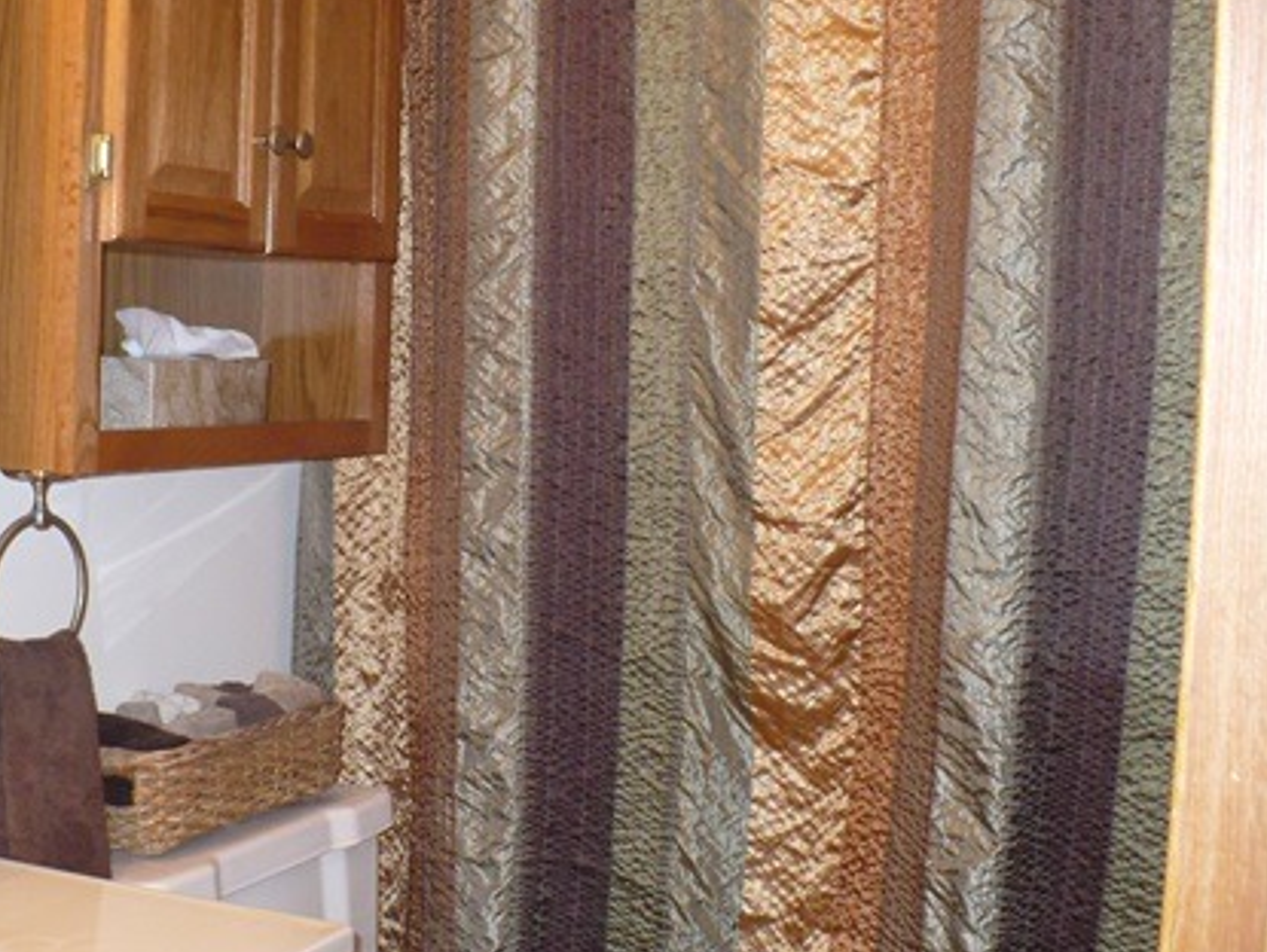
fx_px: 2088
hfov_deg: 33.4
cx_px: 403
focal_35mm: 57
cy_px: 513
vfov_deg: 25.7
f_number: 2.8
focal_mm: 6.1
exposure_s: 1/30
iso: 160
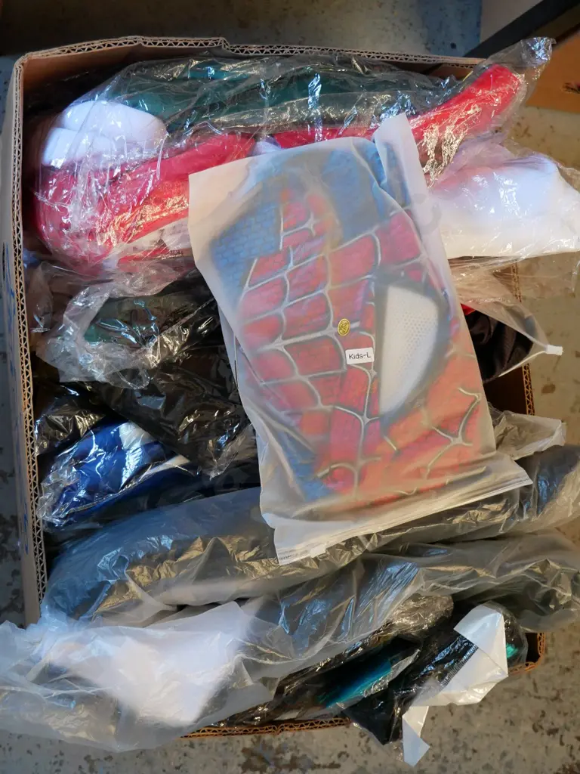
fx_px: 1028
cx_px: 290
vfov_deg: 41.2
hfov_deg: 31.5
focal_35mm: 46
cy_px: 387
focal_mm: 23
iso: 1600
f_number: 4.3
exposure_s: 1/60
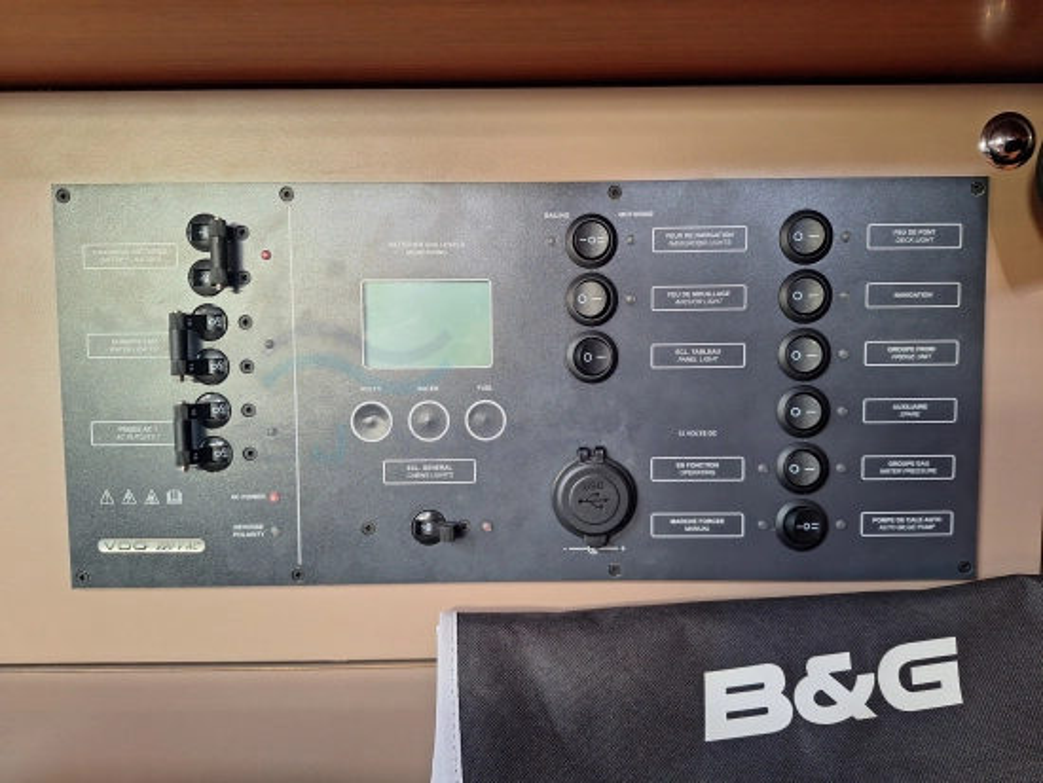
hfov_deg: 73.9
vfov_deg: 58.9
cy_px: 392
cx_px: 522
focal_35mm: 23
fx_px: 693
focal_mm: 5.54
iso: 200
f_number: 1.8
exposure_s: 1/33
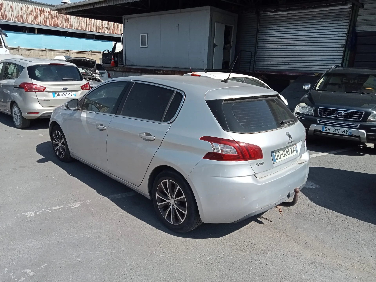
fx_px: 304
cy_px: 141
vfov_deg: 49.7
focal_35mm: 28
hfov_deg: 63.4
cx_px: 188
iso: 100
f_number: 2.2
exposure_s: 1/1200
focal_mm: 3.46
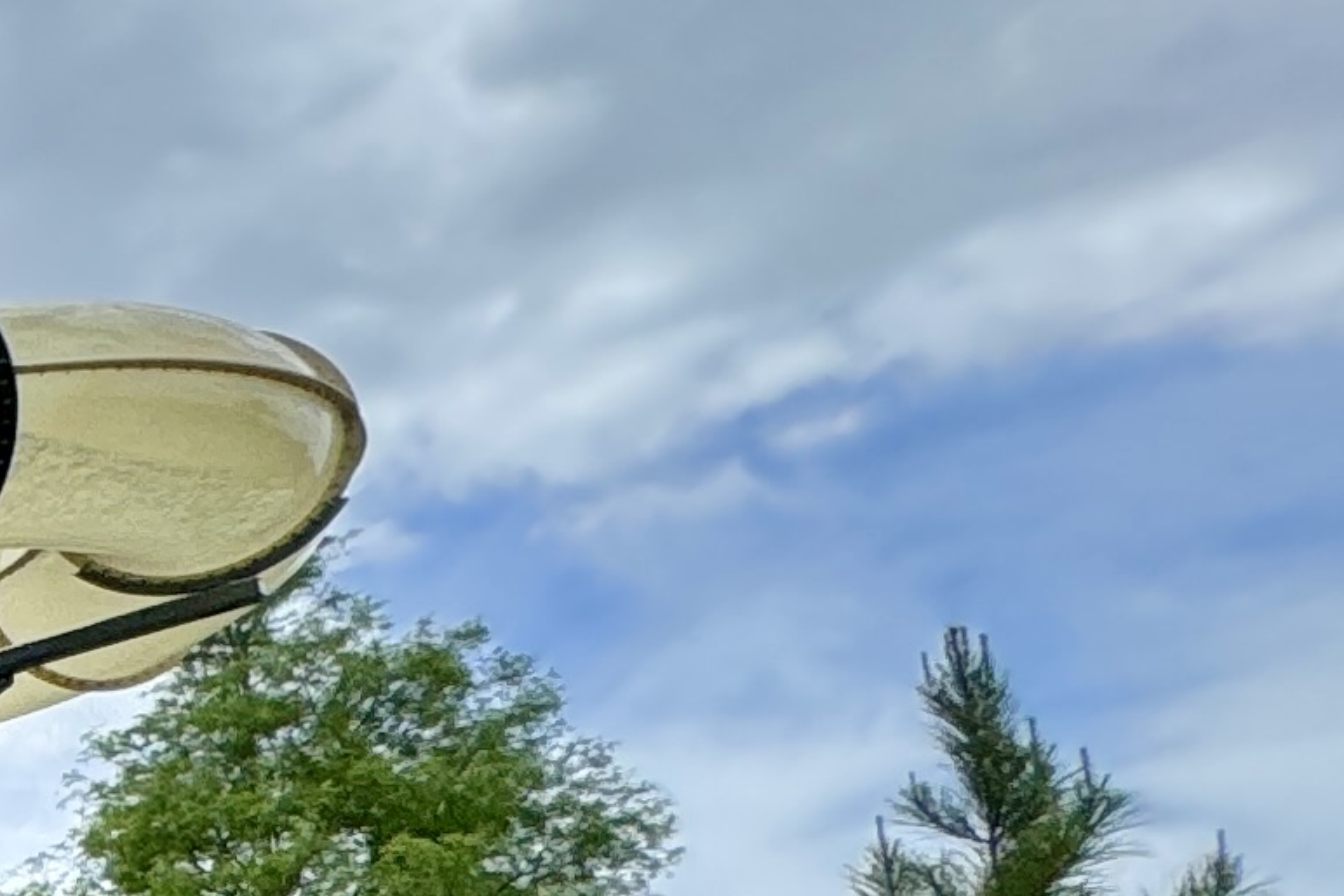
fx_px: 2838
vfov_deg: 16.4
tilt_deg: +11.1
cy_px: 1326
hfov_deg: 14.0
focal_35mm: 76
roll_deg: +0.7
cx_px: -2100
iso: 40
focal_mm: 2.22
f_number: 2.2
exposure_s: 1/1178
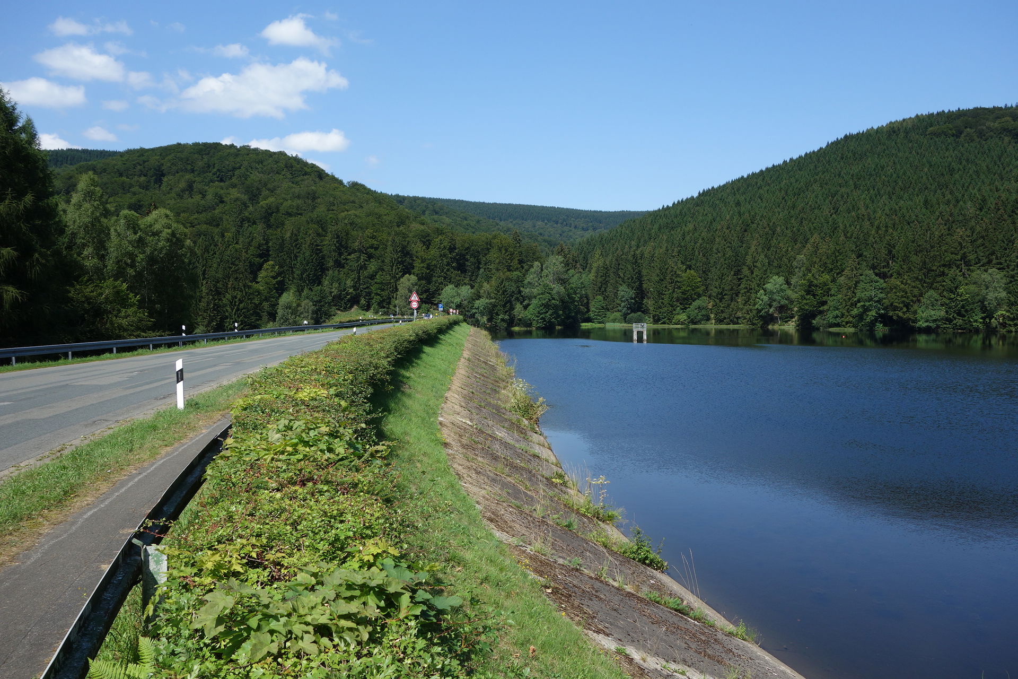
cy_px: 340
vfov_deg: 46.4
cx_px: 509
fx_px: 792
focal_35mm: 28
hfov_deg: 65.5
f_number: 5.6
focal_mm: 10.4
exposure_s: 1/400
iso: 125
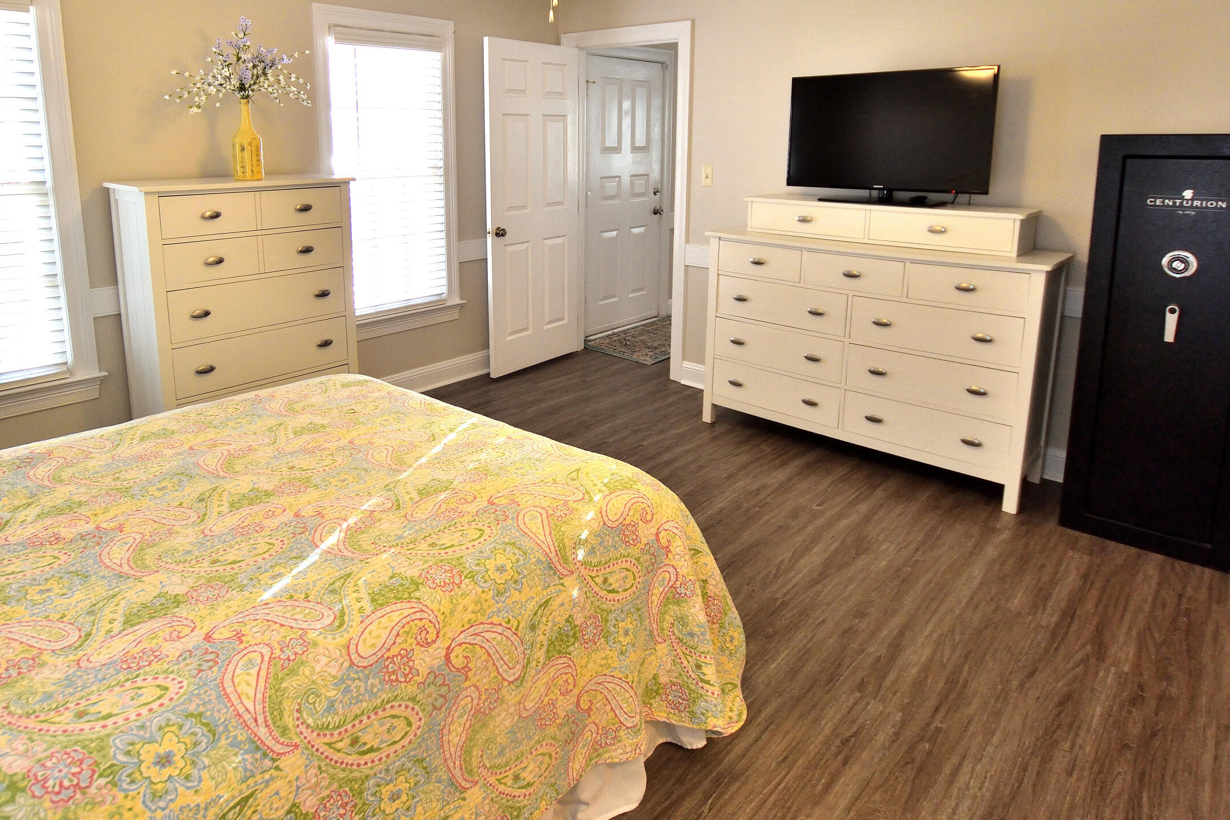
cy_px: 271
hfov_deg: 80.9
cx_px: 552
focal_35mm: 21
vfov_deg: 58.1
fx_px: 717
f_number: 4
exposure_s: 1/60
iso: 500
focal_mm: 10
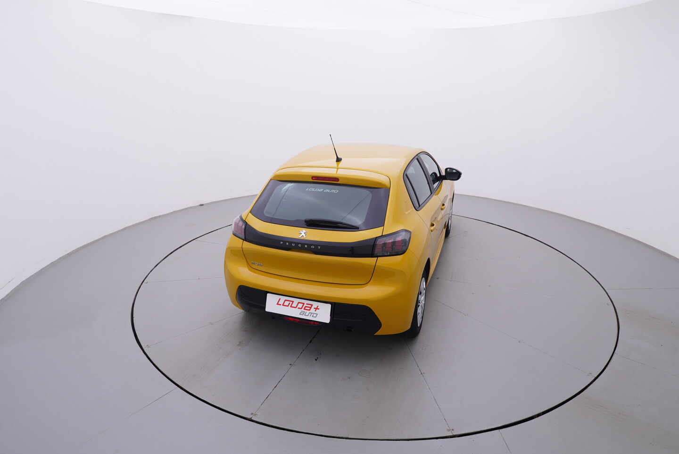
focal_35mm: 22
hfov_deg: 77.3
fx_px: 425
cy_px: 227
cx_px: 340
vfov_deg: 56.2
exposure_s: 1/80
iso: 200
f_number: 5
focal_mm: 15
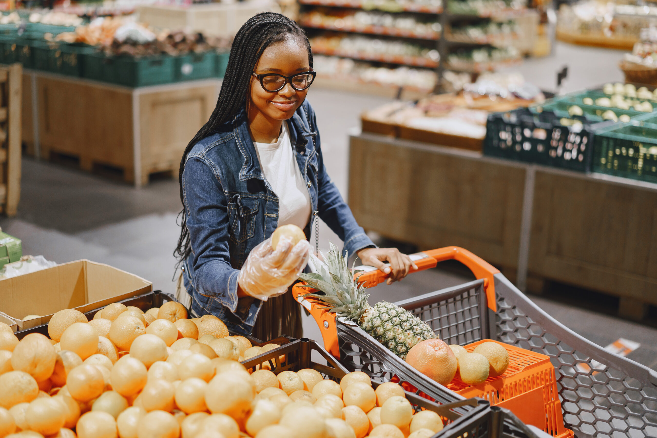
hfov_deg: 36.2
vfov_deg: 24.6
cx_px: 328
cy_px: 219
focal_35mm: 55
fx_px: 1004
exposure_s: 1/250
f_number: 2
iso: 640
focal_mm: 55
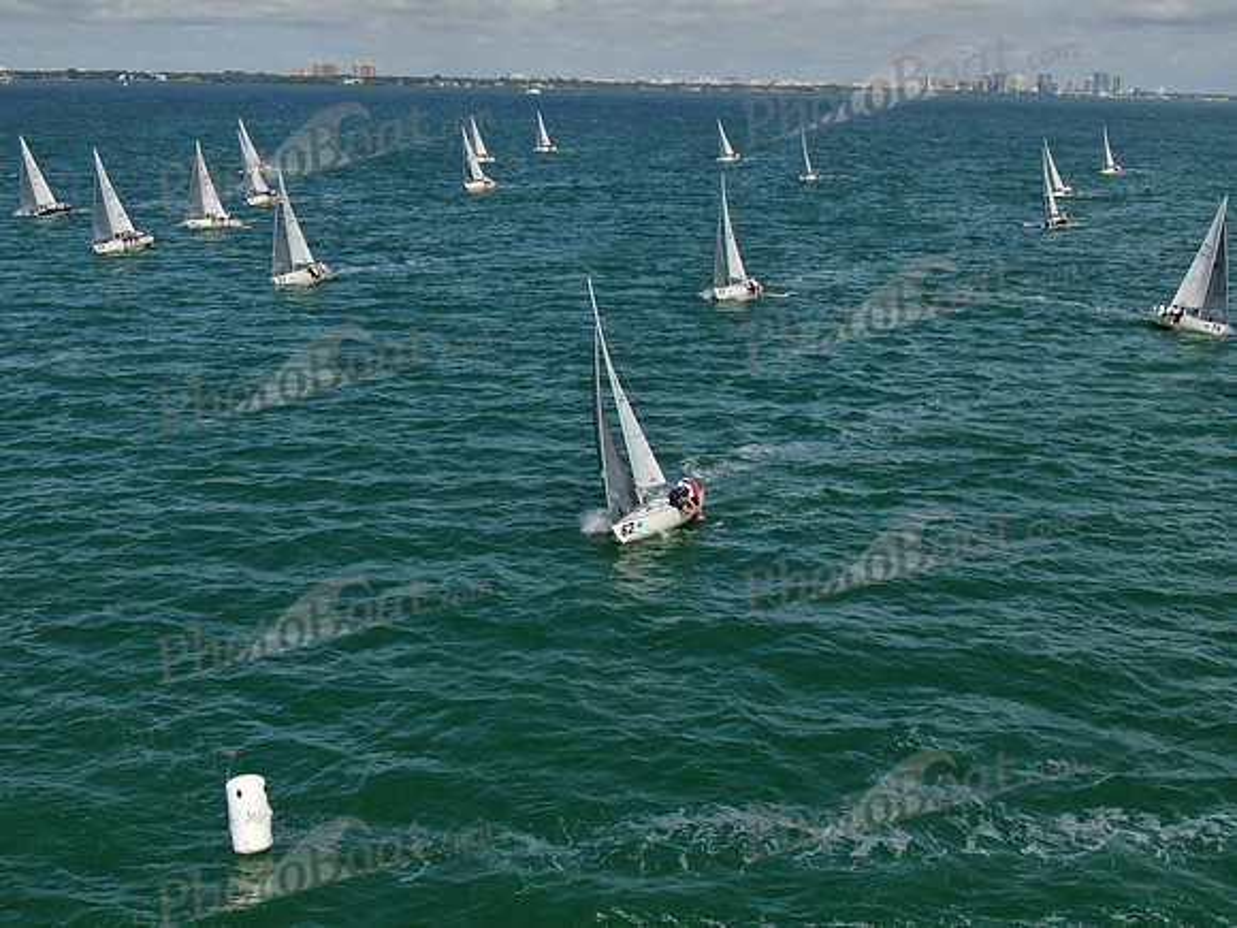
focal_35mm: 48
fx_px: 1715
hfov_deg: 39.7
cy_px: 464
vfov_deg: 30.3
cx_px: 618
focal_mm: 8.6
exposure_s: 1/1250
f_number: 3.8
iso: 100
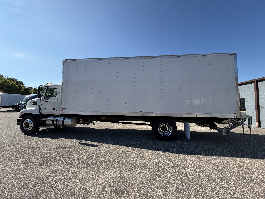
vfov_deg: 85.7
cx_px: 132
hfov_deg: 102.1
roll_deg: -1.4
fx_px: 107
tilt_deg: +4.1
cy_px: 100
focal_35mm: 14
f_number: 2.2
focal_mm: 2.22
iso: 25
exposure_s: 1/770
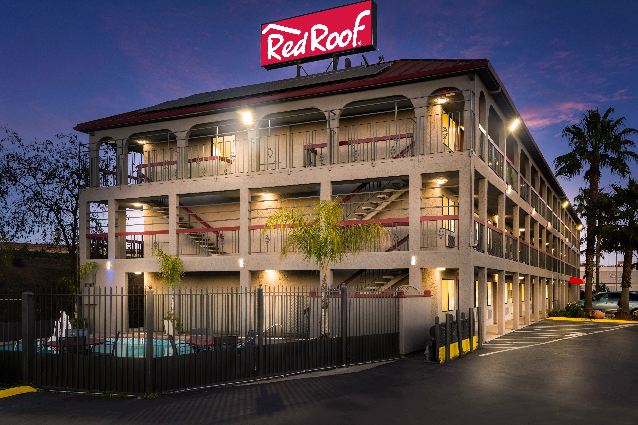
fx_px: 603
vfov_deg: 38.9
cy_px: 212
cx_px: 319
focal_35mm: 34
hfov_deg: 55.8
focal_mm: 34
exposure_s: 1/5
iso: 200
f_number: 8
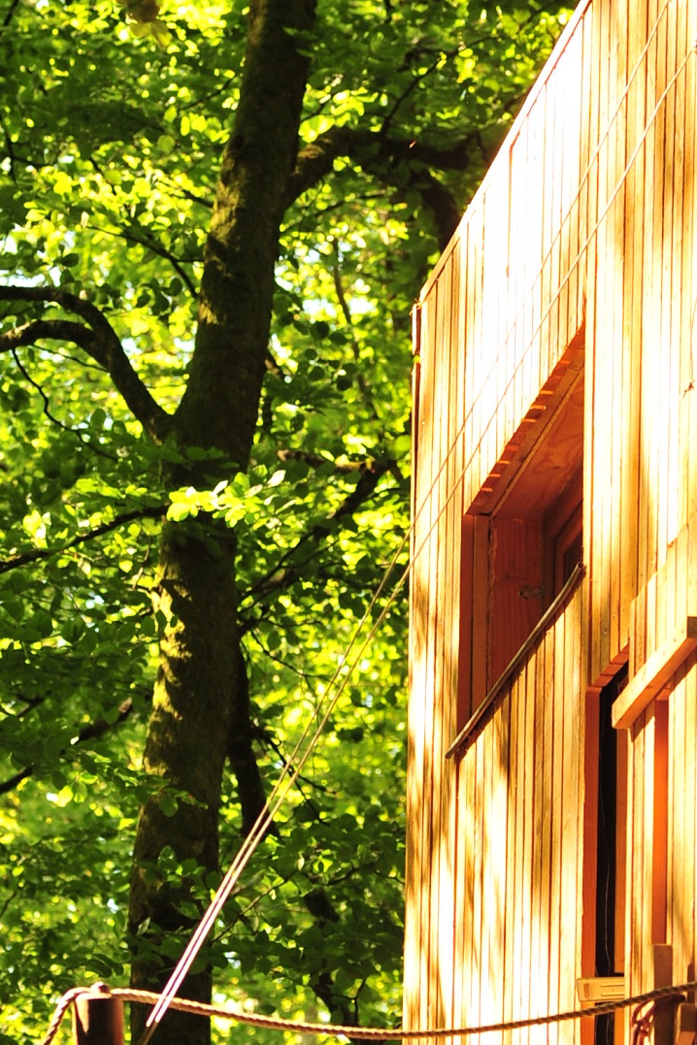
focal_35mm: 251
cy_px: 855
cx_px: 333
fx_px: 7289
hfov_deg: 5.5
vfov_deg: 8.2
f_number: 5.6
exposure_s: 1/125
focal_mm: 90
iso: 200
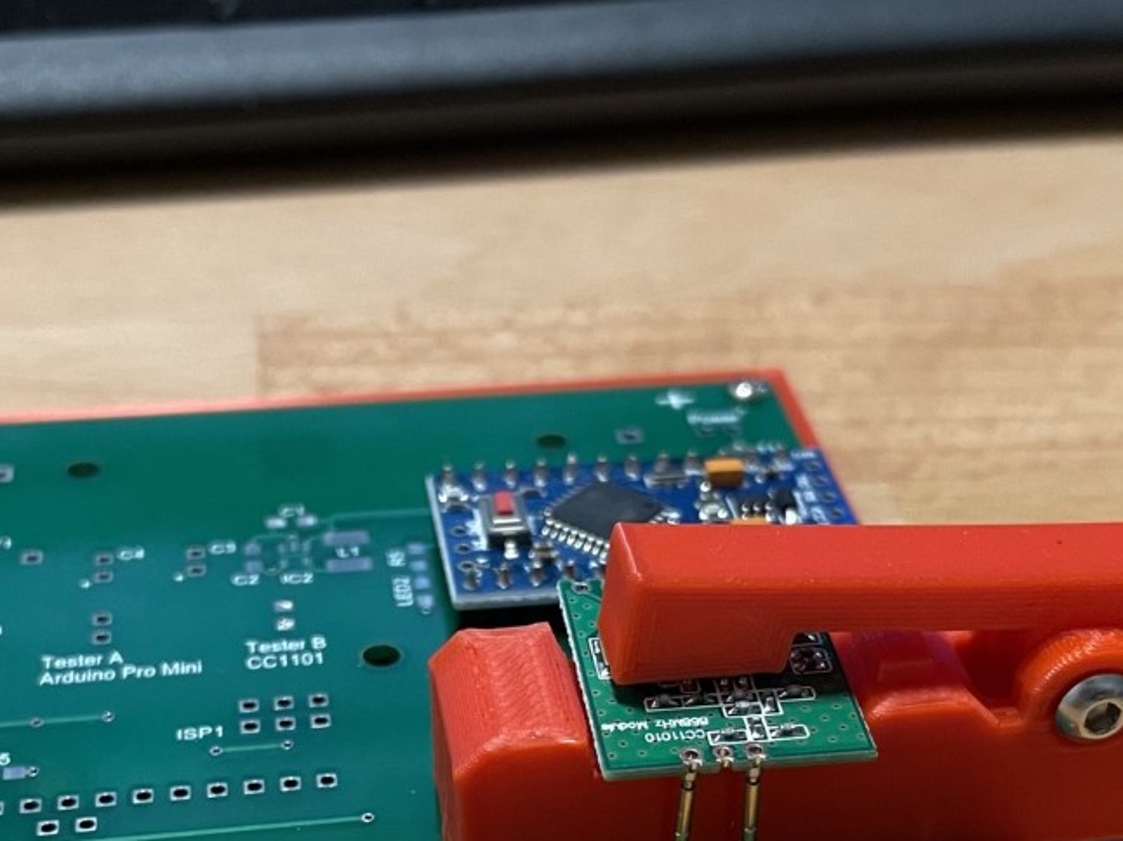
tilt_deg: -41.5
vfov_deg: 23.9
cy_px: 884
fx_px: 1881
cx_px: 555
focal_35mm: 58
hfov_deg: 33.2
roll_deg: -0.7
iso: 320
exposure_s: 1/60
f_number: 1.6
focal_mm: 4.2
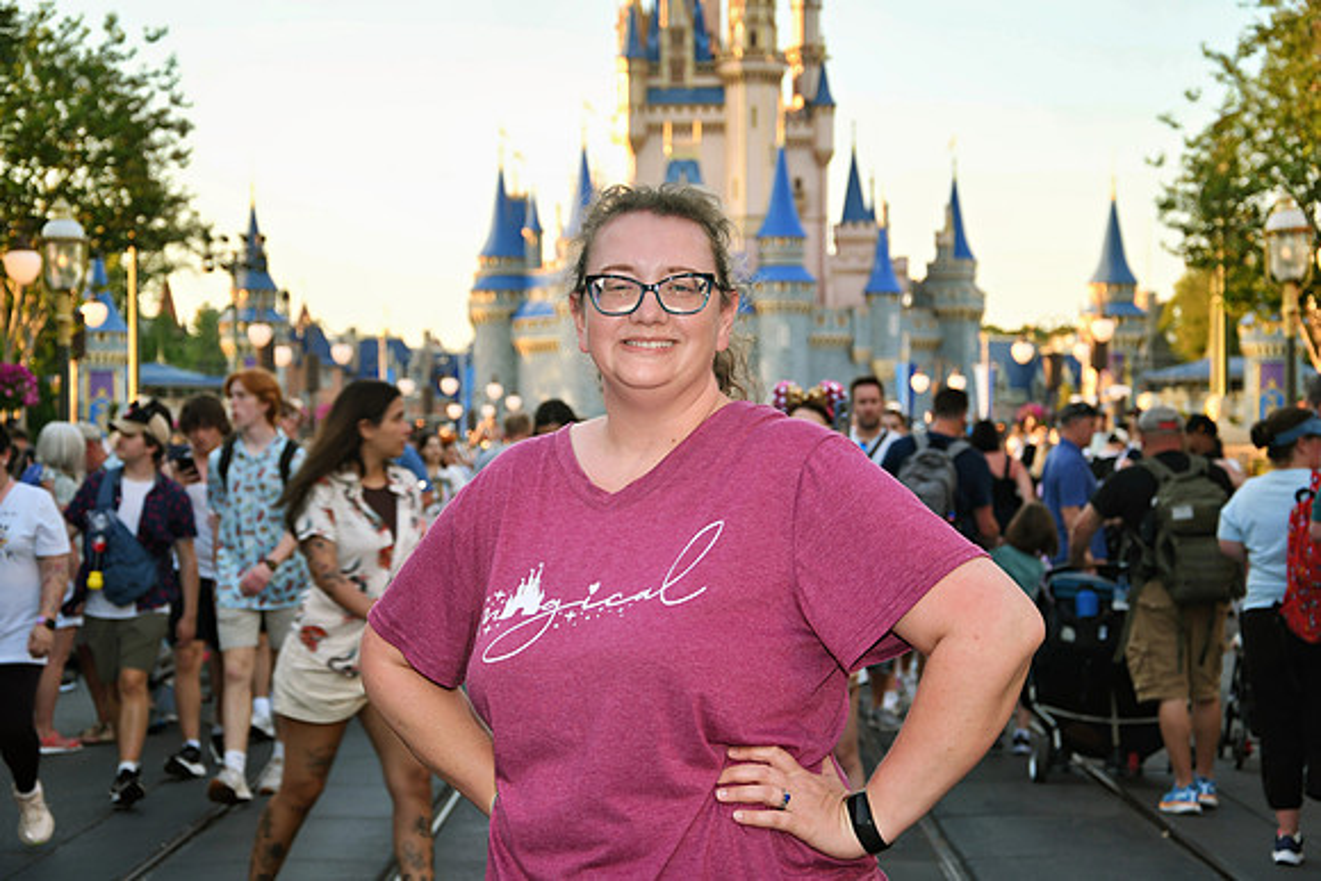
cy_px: 440
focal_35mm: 78
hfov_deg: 26.0
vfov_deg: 17.5
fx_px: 2863
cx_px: 660
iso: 200
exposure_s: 1/80
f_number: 5
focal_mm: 52
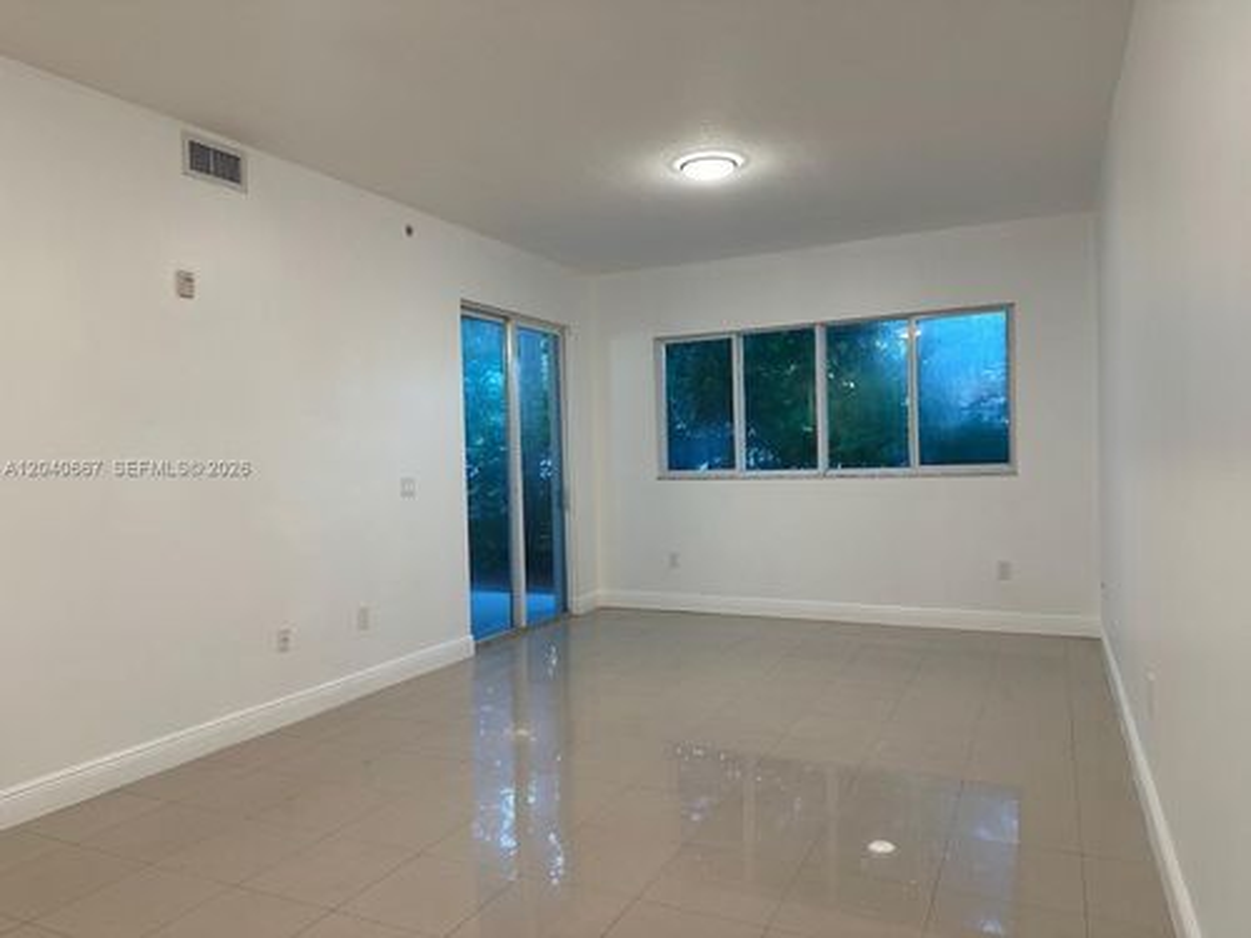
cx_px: 626
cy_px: 469
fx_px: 867
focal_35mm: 24
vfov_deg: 56.8
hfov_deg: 71.6
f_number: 1.78
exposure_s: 1/60
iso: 160
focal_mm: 6.86
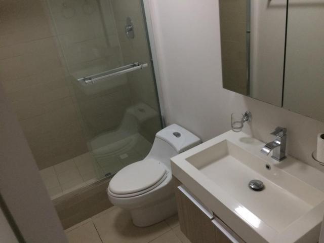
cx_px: 162
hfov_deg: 61.7
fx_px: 271
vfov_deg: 48.2
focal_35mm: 29
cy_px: 122
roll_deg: +6.9
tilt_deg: -27.4
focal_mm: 4.15
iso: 200
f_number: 2.2
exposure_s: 1/30
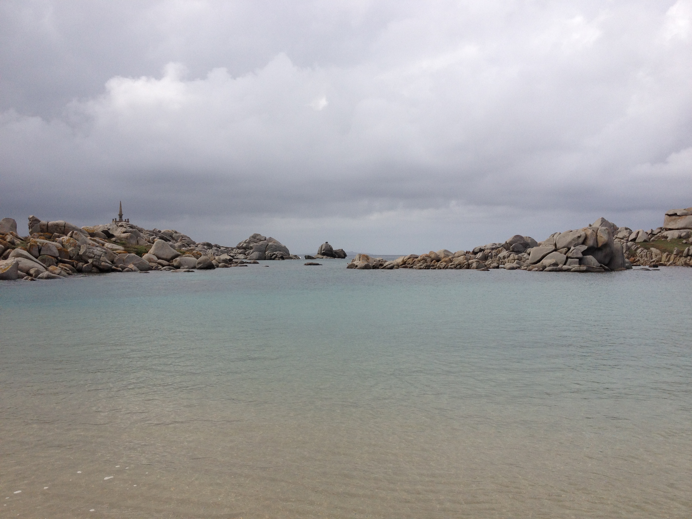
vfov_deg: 40.7
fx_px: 700
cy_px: 260
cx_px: 346
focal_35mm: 35
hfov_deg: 52.6
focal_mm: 4.28
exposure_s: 1/2123
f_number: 2.4
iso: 64
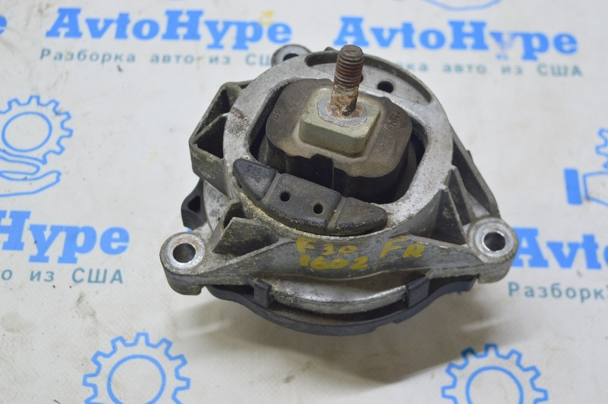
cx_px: 304
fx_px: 962
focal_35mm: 57
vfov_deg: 23.7
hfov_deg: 35.1
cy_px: 202
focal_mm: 38
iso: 400
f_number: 5.6
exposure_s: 1/20
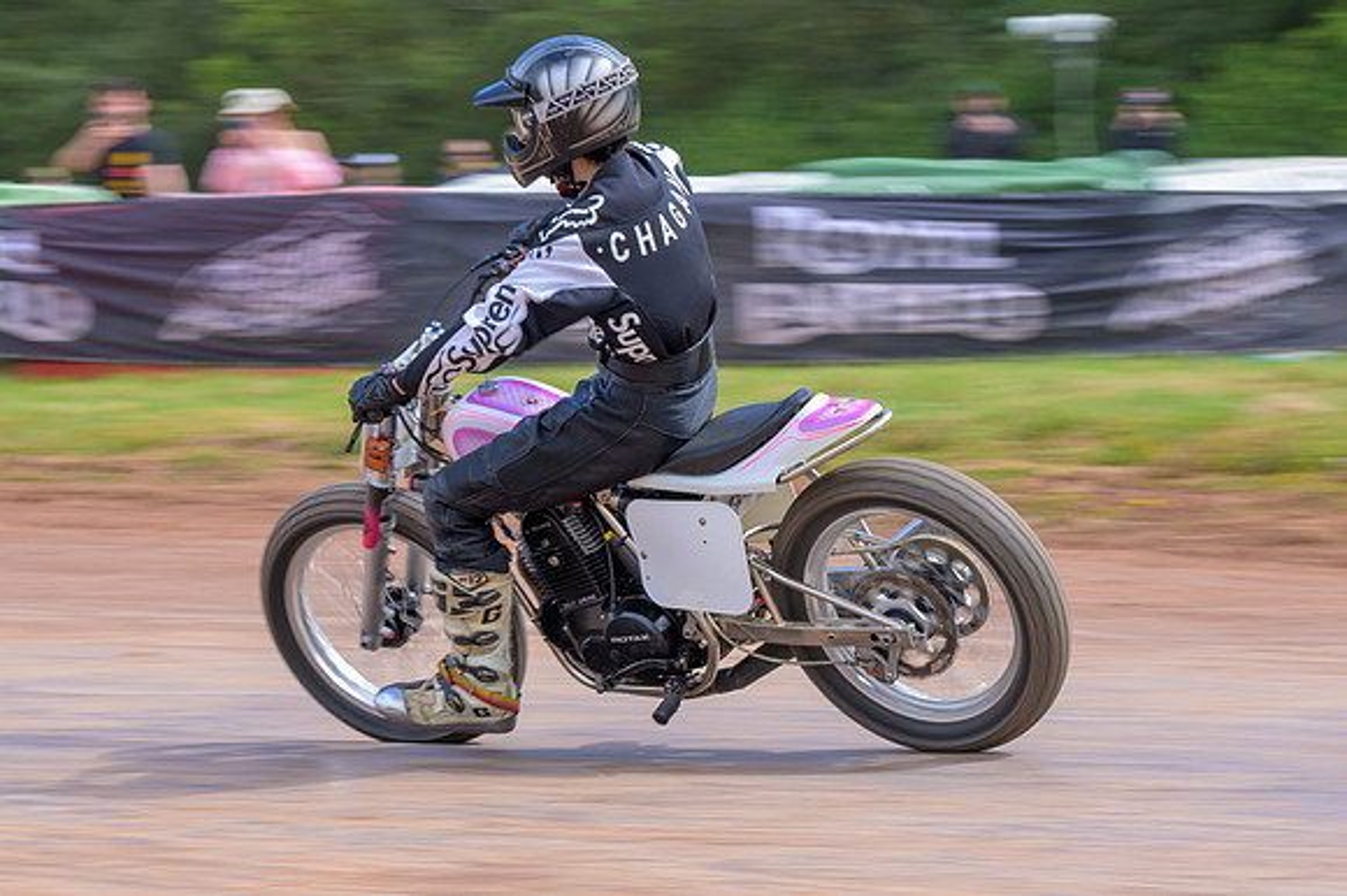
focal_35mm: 148
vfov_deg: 9.3
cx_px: 674
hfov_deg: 13.9
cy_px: 448
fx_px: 5534
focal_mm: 99
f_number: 9
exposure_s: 1/125
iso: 140
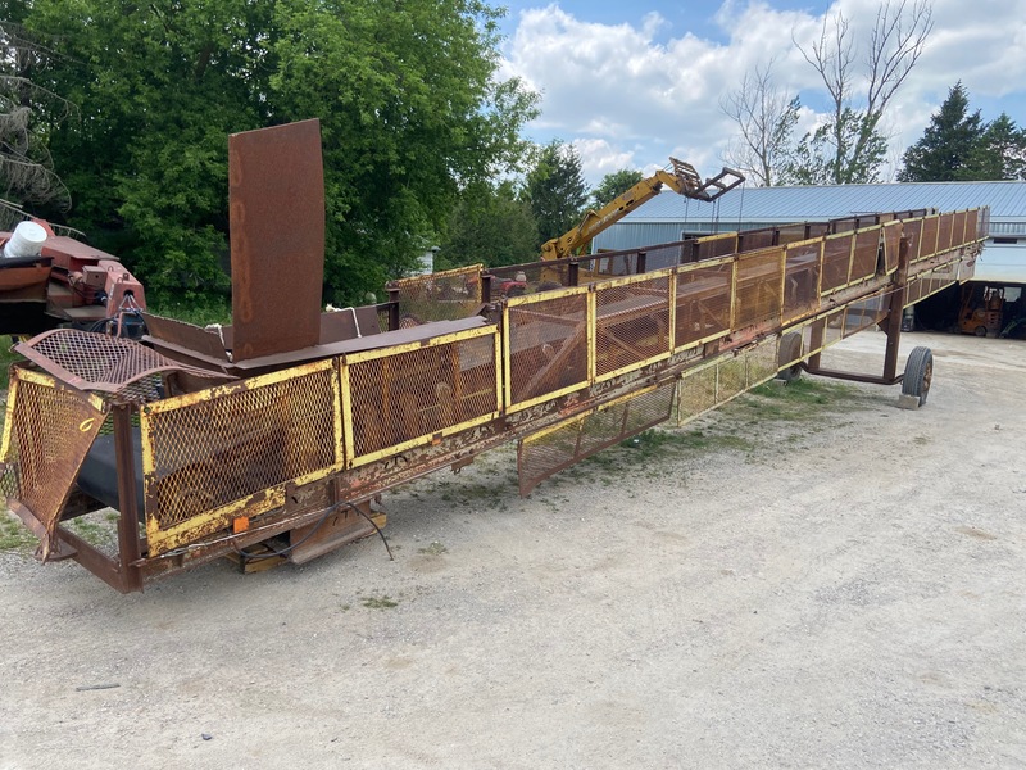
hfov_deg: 67.3
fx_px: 771
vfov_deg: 53.1
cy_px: 385
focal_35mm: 26
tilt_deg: -9.2
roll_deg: -3.6
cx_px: 513
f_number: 1.8
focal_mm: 4.25
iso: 32
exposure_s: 1/1362
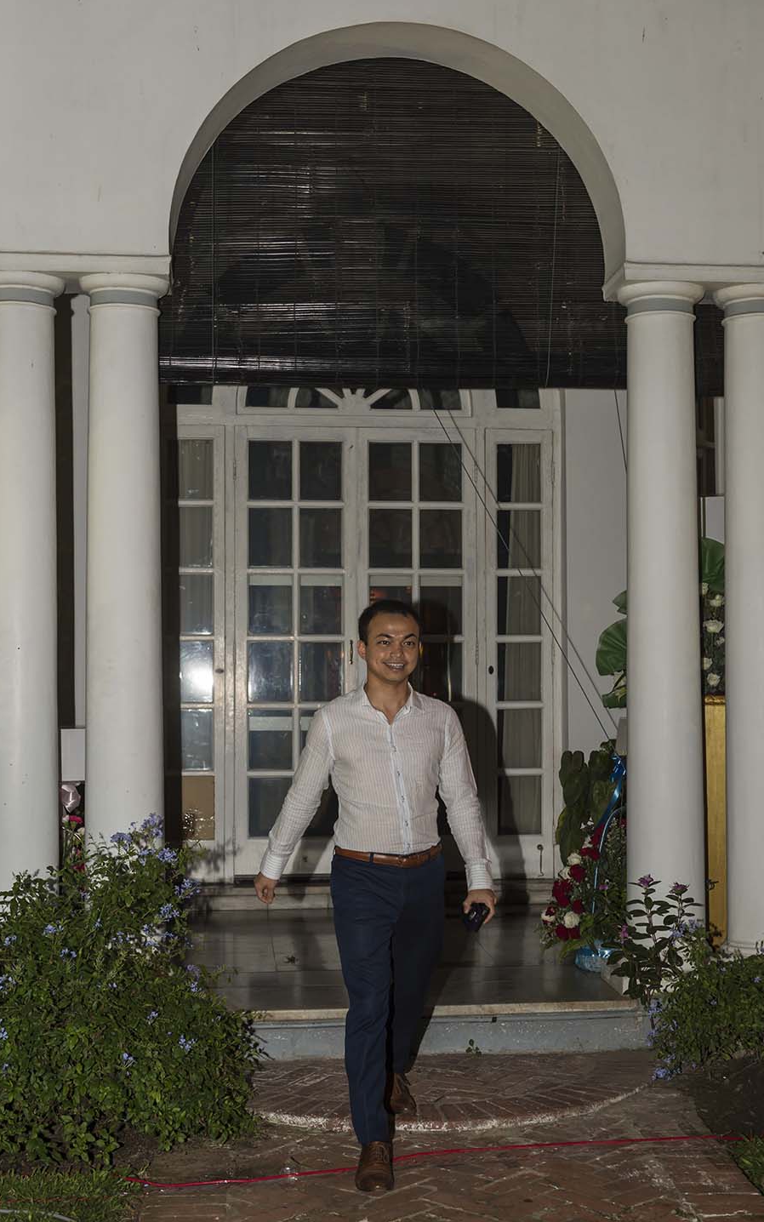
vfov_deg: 44.4
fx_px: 1499
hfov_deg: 28.6
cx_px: 403
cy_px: 611
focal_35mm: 45
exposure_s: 1/60
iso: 400
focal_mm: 44
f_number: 4
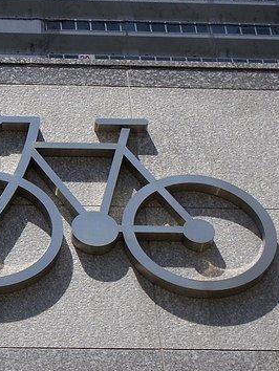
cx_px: 20
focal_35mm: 107
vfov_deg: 18.4
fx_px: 1148
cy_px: 179
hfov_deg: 13.7
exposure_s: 1/320
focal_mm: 12.2
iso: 80
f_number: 6.2
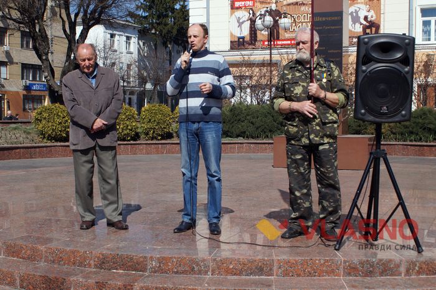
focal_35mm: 52
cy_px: 145
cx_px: 218
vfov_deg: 25.7
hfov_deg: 37.9
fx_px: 636
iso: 100
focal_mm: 35
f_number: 8
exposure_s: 1/320
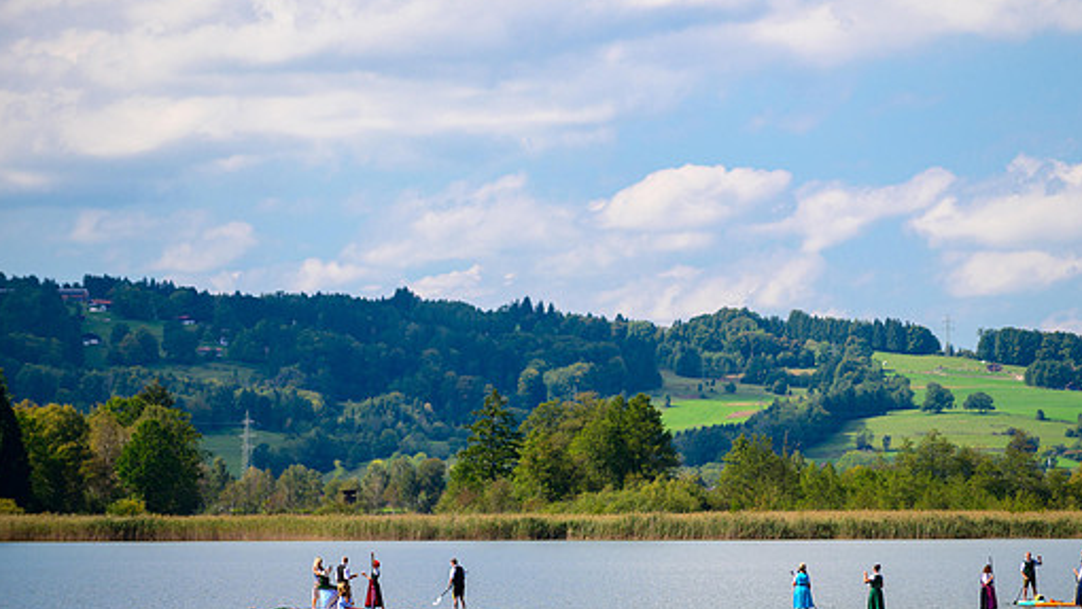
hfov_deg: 9.1
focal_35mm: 238
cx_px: 607
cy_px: 344
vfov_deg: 5.1
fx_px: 6829
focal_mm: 200
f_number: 4
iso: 200
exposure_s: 1/1000
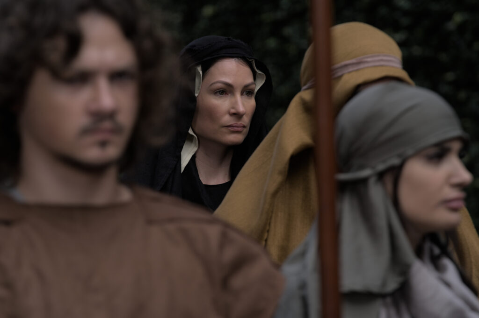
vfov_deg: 6.9
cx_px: 240
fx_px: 2632
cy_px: 159
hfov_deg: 10.4
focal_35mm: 198
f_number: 6.3
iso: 400
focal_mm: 198
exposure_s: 1/320
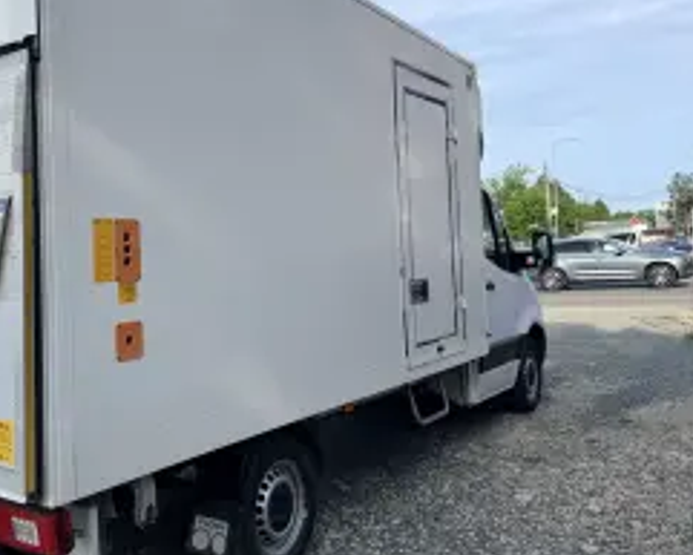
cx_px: 181
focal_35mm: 35
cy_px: 233
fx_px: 718
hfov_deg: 49.6
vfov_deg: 42.1
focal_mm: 6.76
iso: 80
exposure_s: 1/3953
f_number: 1.78
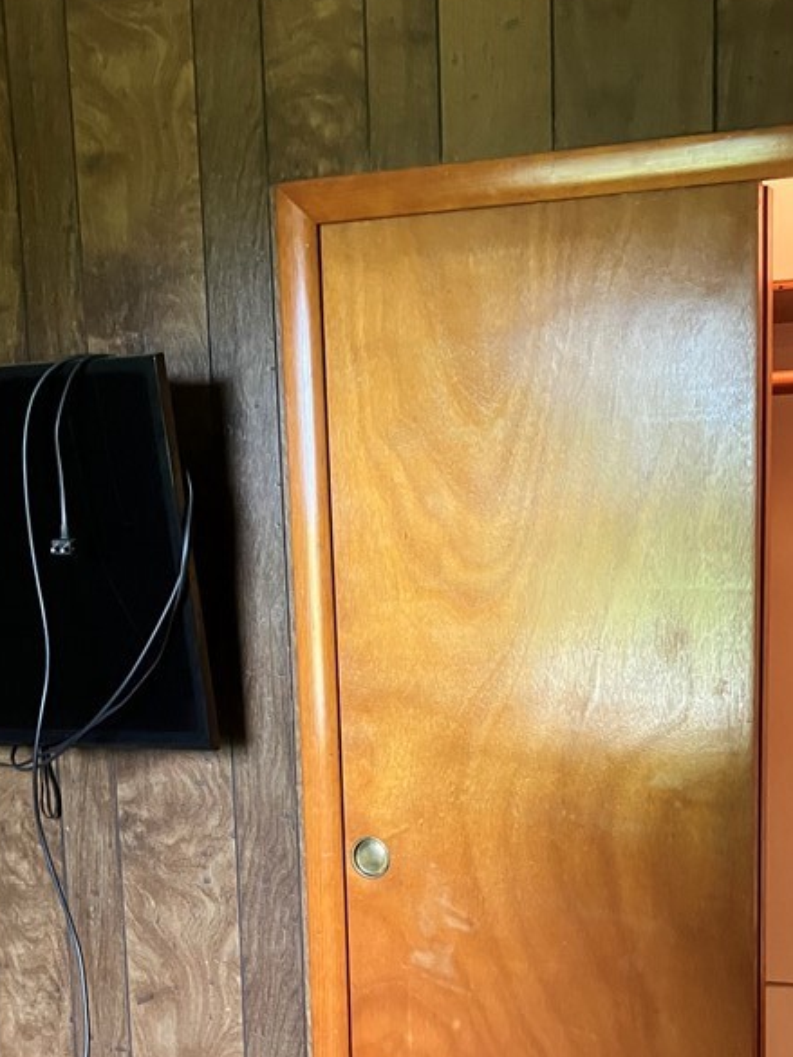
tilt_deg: -8.0
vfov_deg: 38.0
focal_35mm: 49
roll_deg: +1.7
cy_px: 782
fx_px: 1496
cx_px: 468
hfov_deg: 29.6
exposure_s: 1/40
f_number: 1.8
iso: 320
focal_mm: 3.99
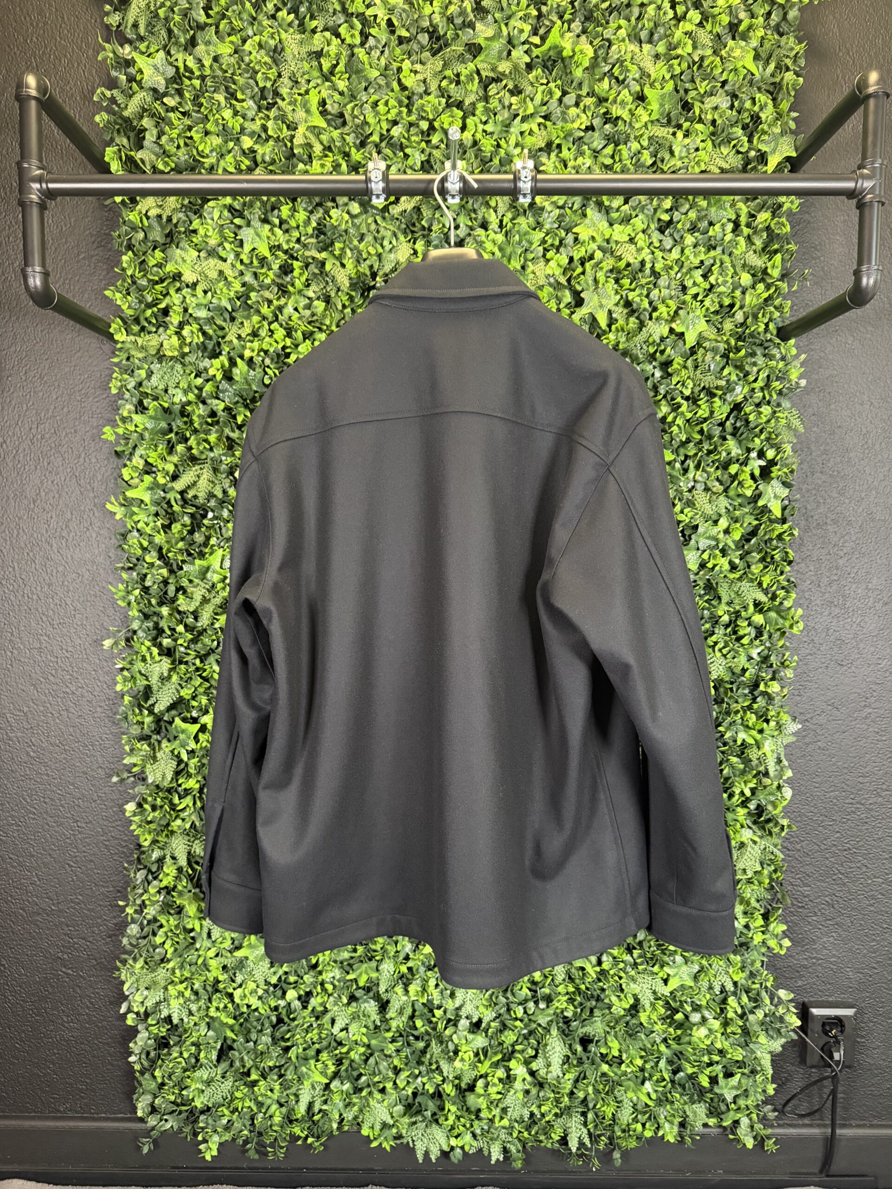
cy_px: 594
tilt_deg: -4.2
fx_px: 825
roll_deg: +0.0
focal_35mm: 24
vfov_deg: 71.6
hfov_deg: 56.8
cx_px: 446
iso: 800
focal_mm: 6.76
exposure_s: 1/60
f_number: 1.78
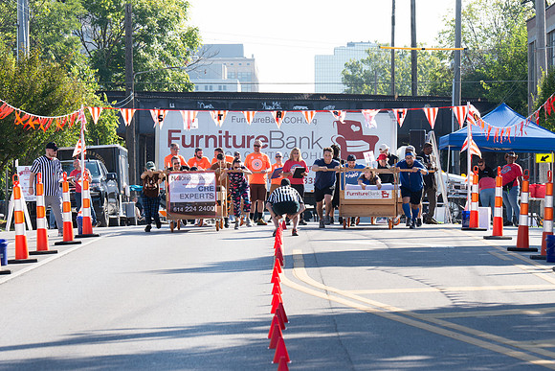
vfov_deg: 8.3
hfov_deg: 12.5
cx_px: 284
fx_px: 2538
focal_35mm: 165
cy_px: 157
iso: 200
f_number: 7.1
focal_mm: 125
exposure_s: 1/250
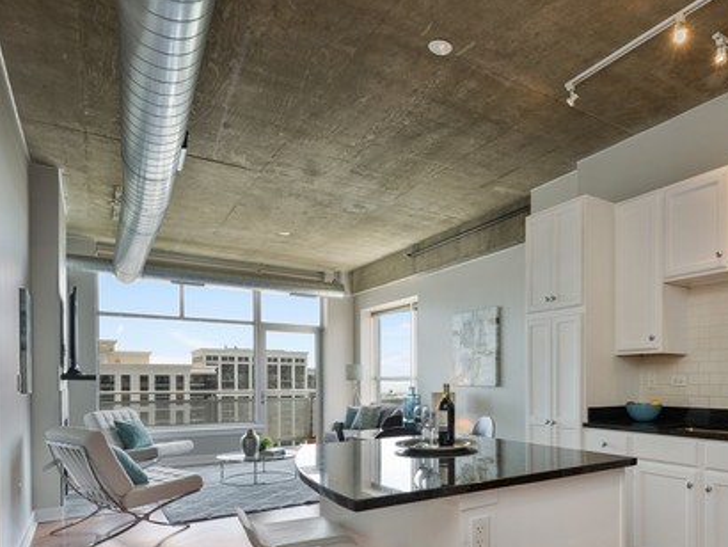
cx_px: 497
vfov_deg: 55.5
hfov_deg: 69.1
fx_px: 505
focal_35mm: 24
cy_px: 372
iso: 250
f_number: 8
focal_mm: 16
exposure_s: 1/13
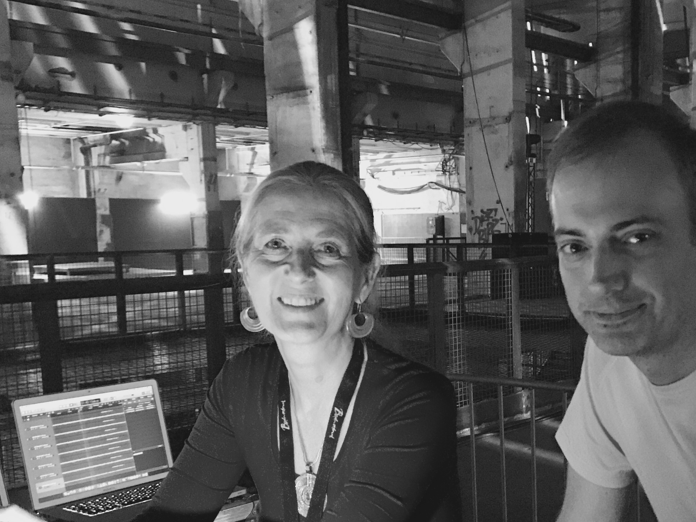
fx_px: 965
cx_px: 480
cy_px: 369
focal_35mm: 48
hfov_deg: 39.1
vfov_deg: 29.9
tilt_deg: -6.6
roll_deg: +1.0
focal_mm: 3.99
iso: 250
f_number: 1.8
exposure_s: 1/4
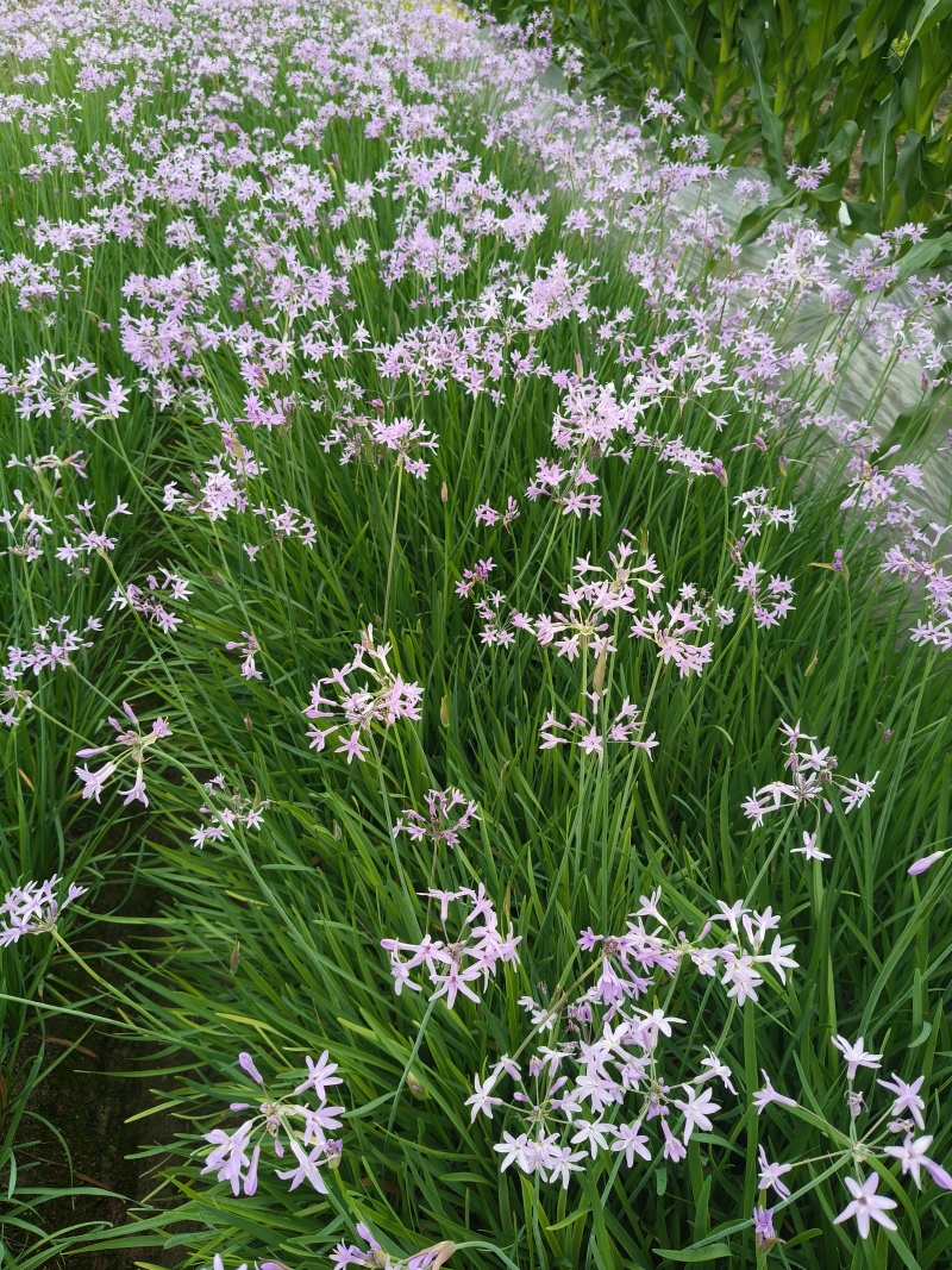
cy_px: 635
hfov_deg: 53.1
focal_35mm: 26
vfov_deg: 67.3
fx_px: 954
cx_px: 476
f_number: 1.8
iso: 80
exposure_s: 1/1296
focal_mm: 4.84
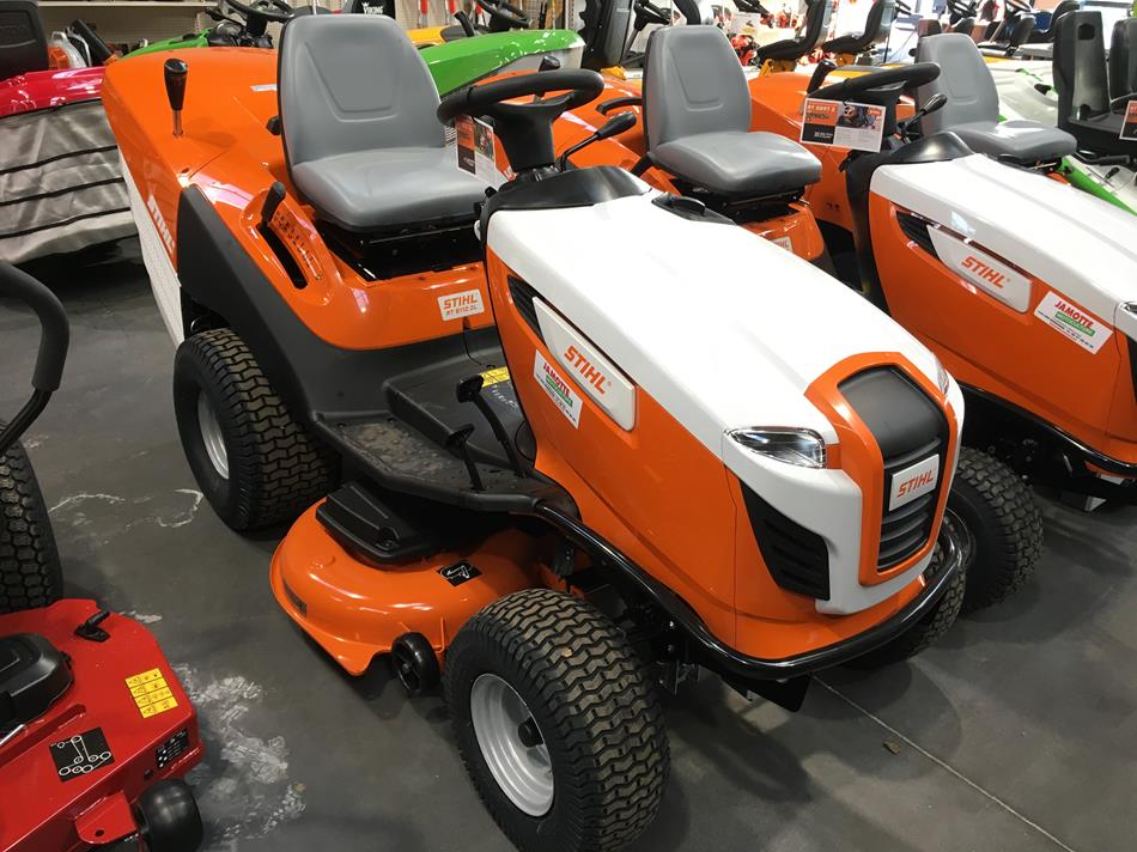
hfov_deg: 61.7
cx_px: 568
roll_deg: -1.8
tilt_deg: -24.2
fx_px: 952
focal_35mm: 29
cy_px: 426
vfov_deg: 48.2
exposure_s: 1/33
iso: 50
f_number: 2.2
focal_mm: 4.15
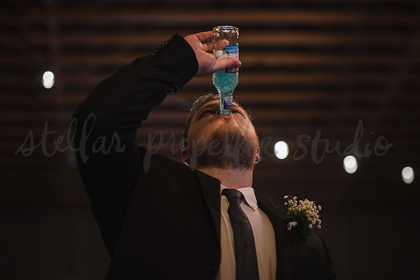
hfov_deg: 23.9
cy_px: 140
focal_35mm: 85
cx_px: 210
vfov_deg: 16.1
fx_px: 991
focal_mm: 85
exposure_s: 1/200
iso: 1600
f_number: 2
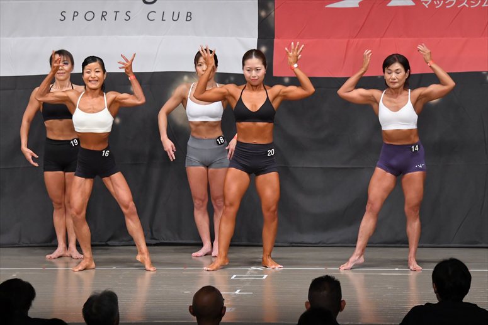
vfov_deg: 7.3
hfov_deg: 11.0
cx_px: 244
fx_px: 2534
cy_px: 162
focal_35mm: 187
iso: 5000
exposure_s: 1/400
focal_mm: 125
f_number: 5.6
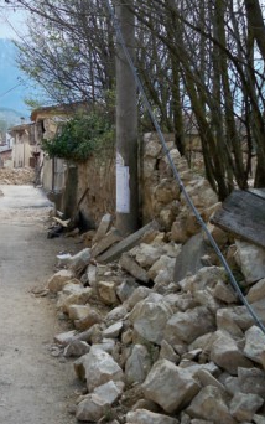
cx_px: -50
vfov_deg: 31.4
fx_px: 750
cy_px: 167
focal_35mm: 65
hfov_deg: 19.0
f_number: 3.1
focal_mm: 6.3
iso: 64
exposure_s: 1/500
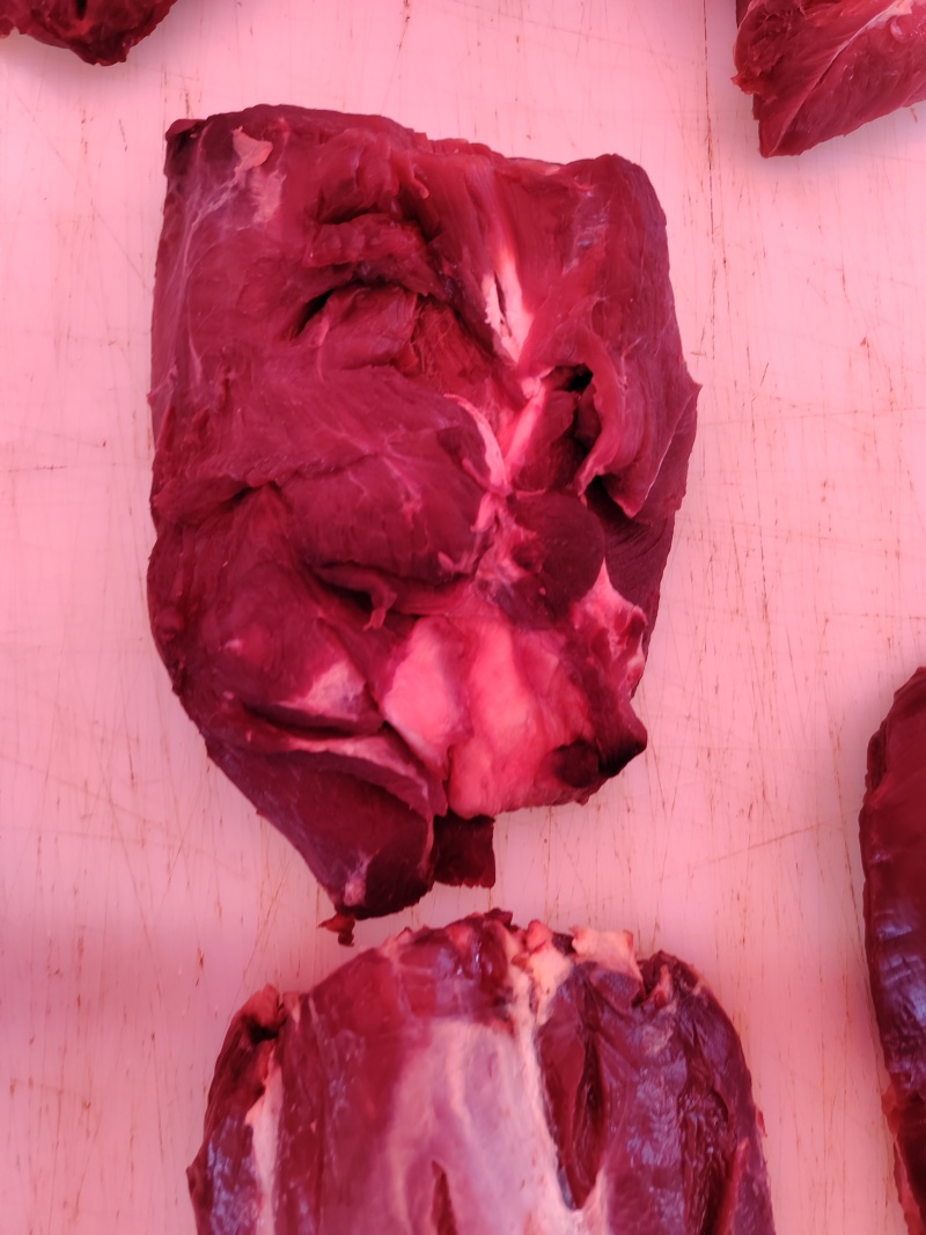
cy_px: 618
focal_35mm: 27
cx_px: 463
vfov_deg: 65.3
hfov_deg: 51.3
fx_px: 963
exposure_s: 1/100
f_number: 1.8
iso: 400
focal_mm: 6.14
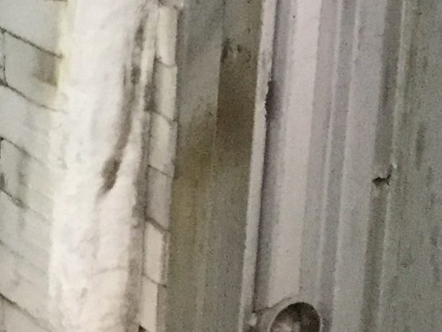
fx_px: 1813
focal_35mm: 142
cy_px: -258
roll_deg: -1.9
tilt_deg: -9.4
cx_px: -467
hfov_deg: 12.2
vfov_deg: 9.9
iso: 200
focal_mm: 3.3
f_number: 2.4
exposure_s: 1/30
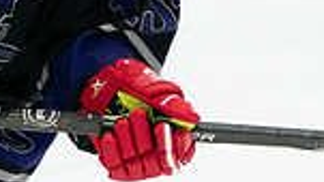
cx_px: -111
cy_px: 73
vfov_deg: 0.9
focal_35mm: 1315
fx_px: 11299
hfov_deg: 1.6
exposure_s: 1/1000
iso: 2000
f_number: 3.2
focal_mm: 150
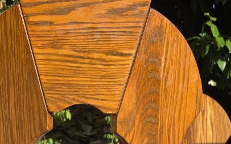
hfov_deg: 28.3
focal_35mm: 72
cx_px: 67
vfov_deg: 16.5
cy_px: 216
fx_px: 453
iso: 80
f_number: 1.7
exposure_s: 1/1904
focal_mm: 6.3
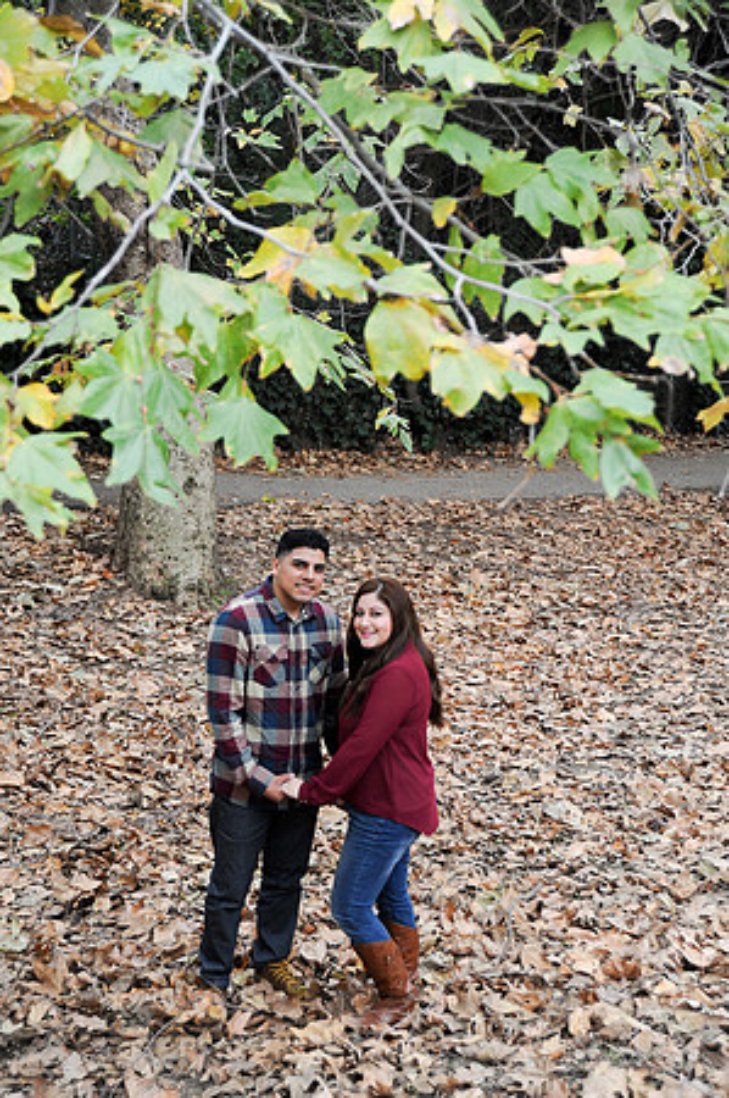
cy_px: 549
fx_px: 1887
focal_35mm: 62
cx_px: 364
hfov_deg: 21.9
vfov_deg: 32.4
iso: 320
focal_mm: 62
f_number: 4
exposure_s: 1/125
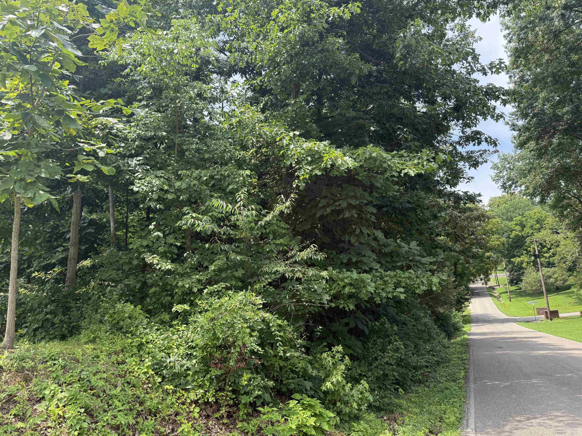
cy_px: 218
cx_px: 291
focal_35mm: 24
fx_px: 404
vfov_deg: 56.8
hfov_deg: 71.6
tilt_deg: +13.2
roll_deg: +3.7
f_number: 1.78
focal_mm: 6.76
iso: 100
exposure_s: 1/1139
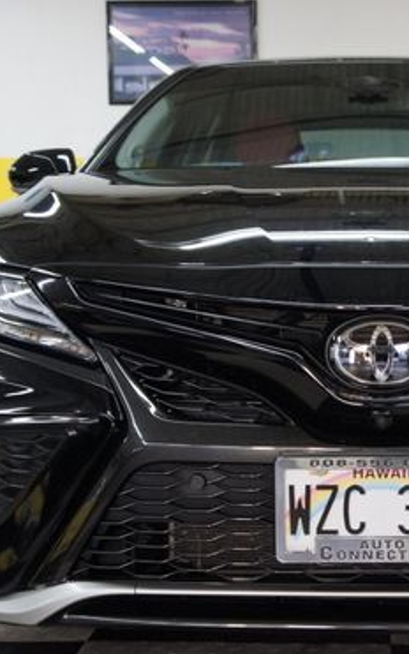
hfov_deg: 19.4
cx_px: 360
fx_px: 1174
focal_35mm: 66
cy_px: 361
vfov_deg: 31.1
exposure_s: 1/40
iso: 400
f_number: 4
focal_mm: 25
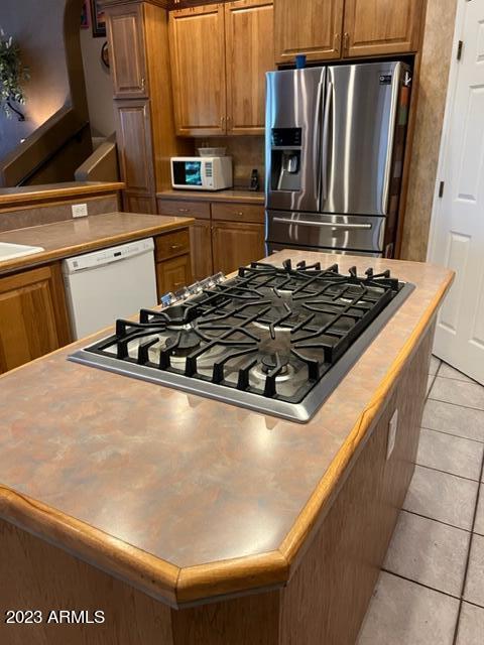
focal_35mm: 26
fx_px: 485
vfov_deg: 67.3
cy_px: 322
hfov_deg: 53.1
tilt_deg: -20.7
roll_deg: +0.3
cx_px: 242
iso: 200
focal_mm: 5.7
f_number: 1.5
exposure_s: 1/60
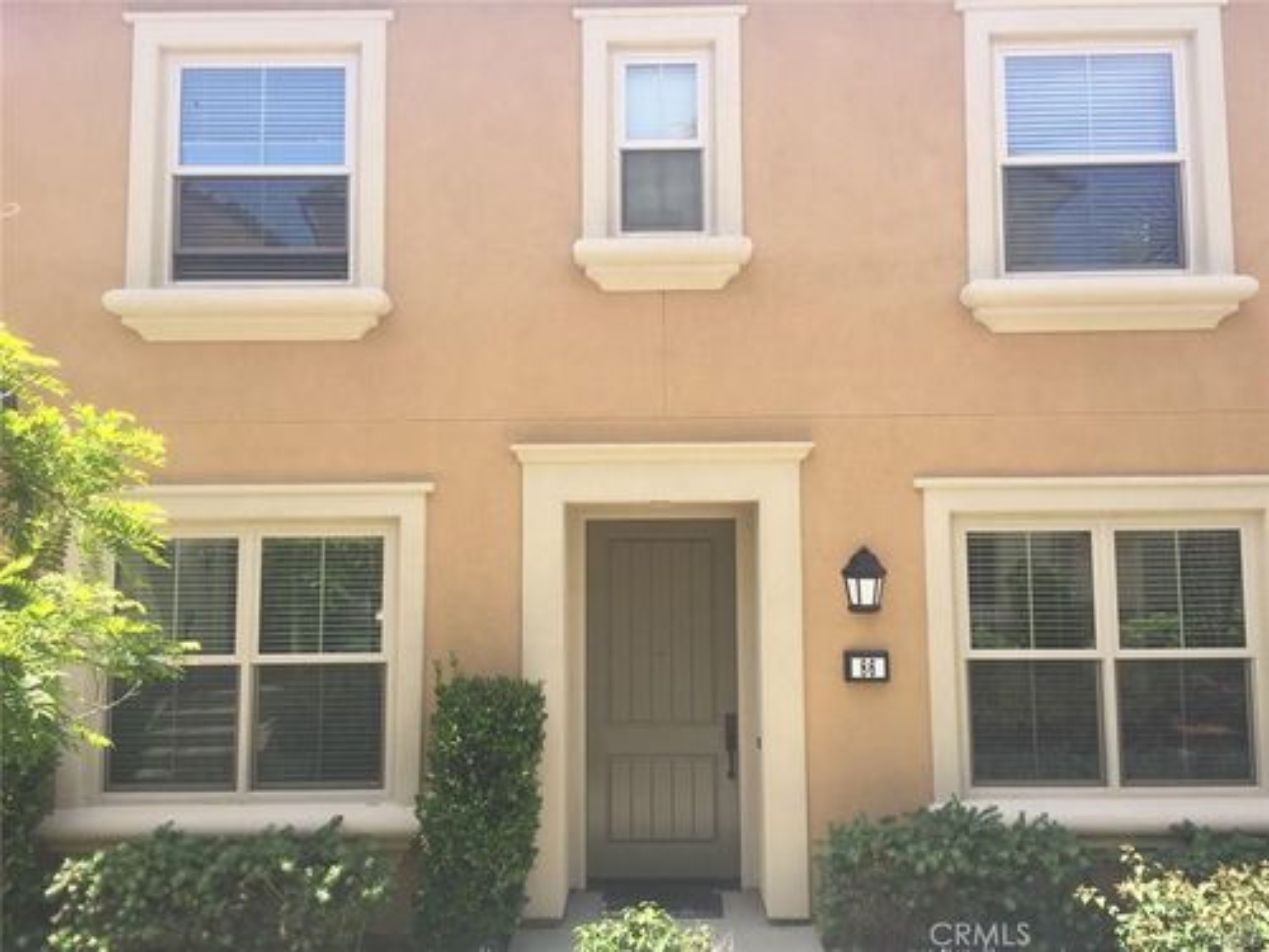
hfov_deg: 61.7
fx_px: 1063
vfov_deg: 48.2
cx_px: 634
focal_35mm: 29
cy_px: 476
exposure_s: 1/542
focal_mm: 4.15
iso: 32
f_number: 2.2
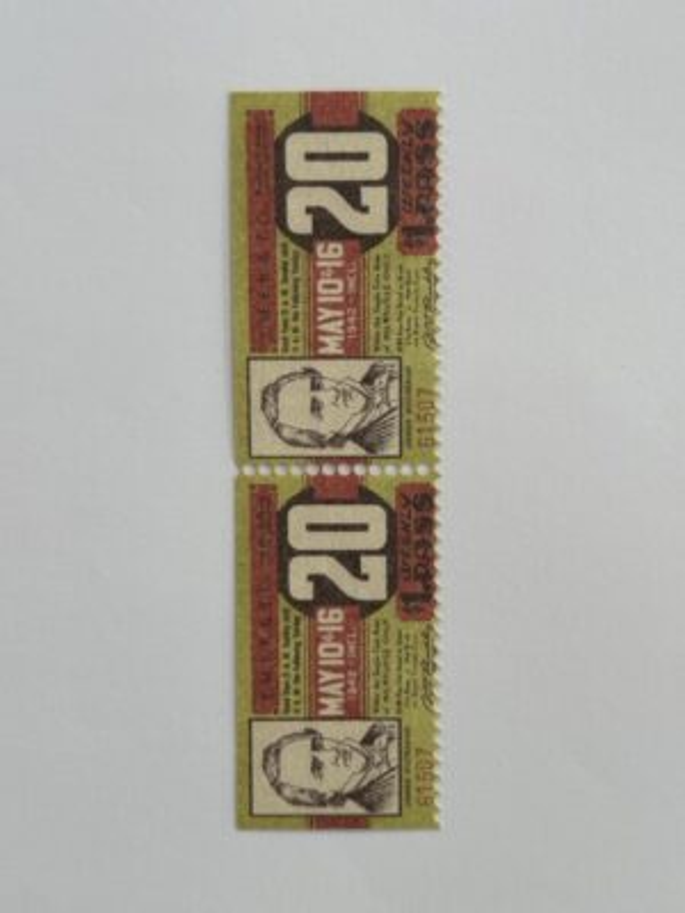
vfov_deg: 39.7
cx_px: 342
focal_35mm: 48
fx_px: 1266
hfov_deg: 30.3
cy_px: 456
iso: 100
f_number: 1.78
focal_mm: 6.76
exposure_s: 1/104
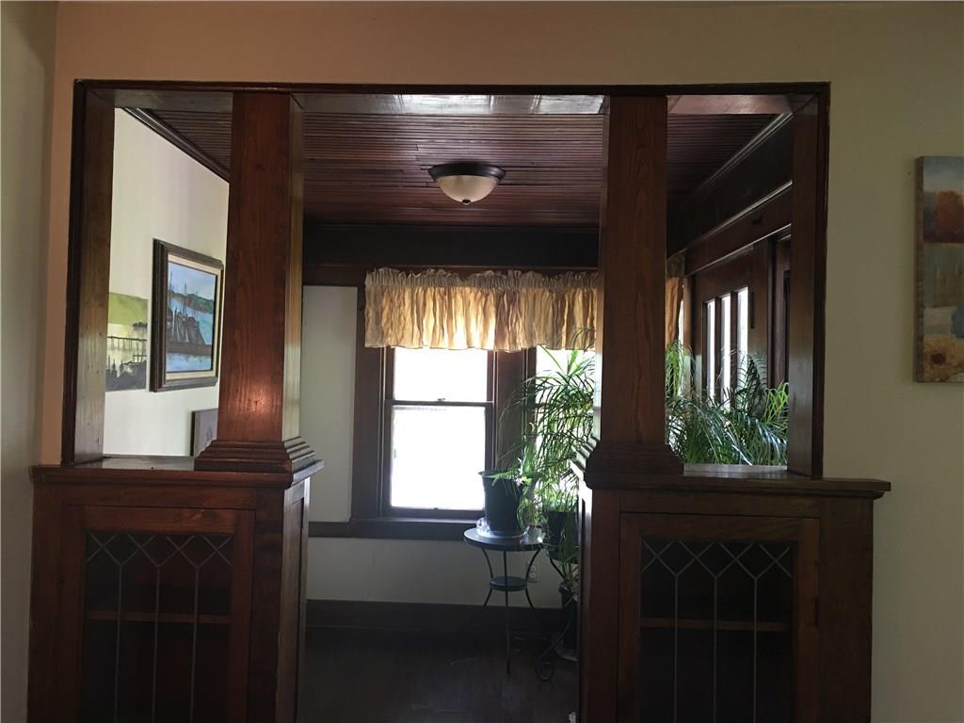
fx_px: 808
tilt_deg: +1.6
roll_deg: -2.0
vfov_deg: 48.2
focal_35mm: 29
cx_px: 482
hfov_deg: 61.7
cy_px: 362
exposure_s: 1/15
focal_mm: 4.15
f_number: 2.2
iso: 64
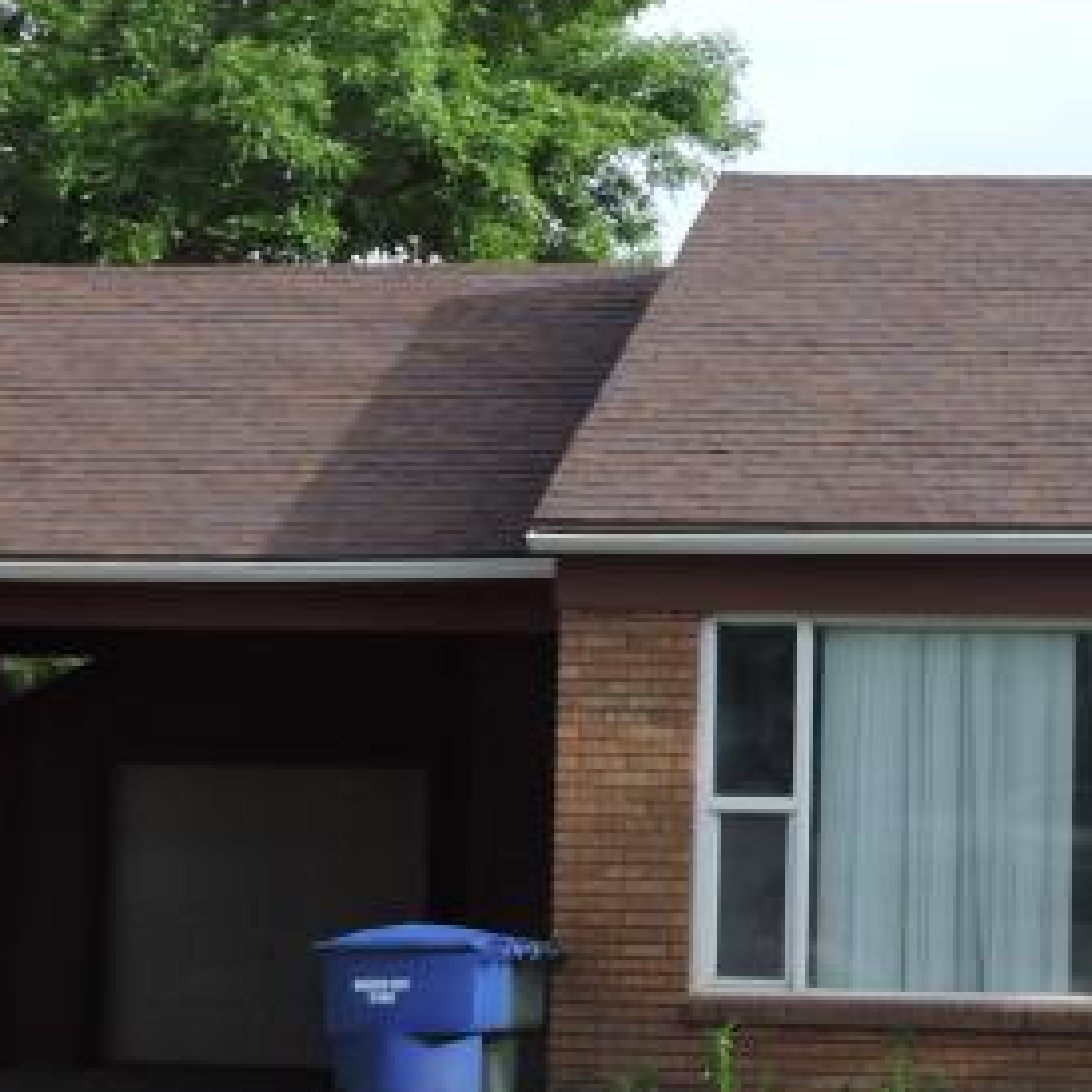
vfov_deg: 16.0
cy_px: 387
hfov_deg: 15.8
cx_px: 976
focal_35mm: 109
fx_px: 3890
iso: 100
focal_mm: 5.9
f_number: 3.6
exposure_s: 1/400
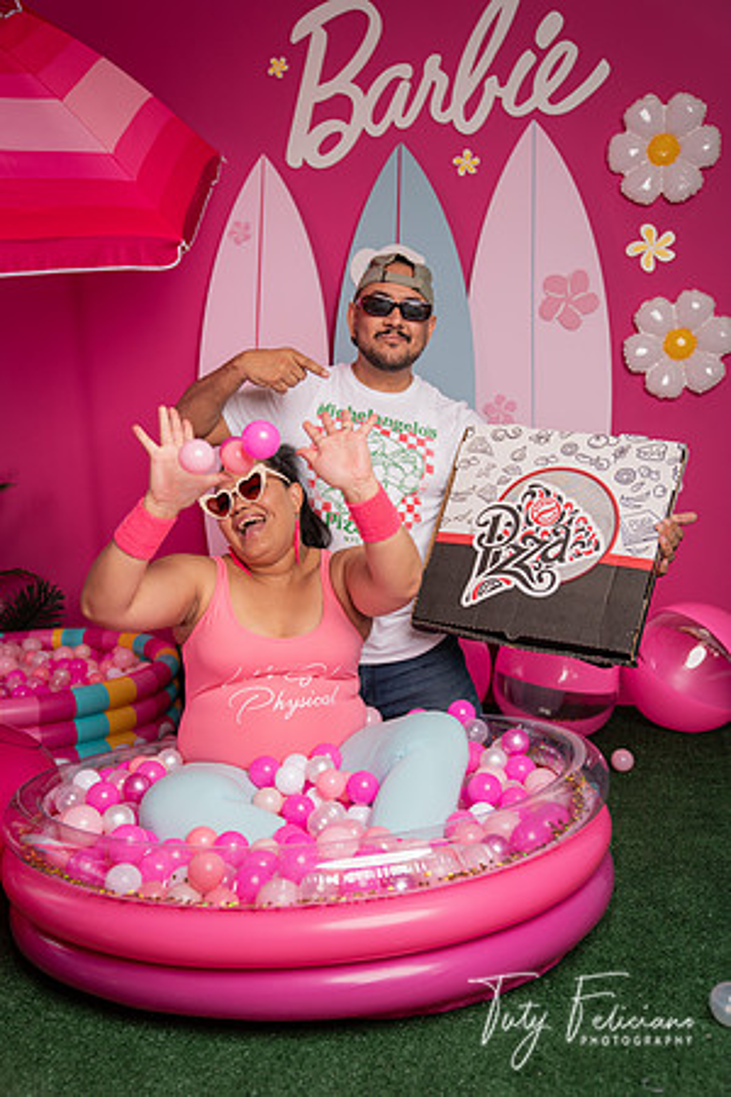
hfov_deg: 38.9
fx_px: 1036
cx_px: 366
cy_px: 548
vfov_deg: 55.8
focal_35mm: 34
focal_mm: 34
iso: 50
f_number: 3.2
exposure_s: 1/60
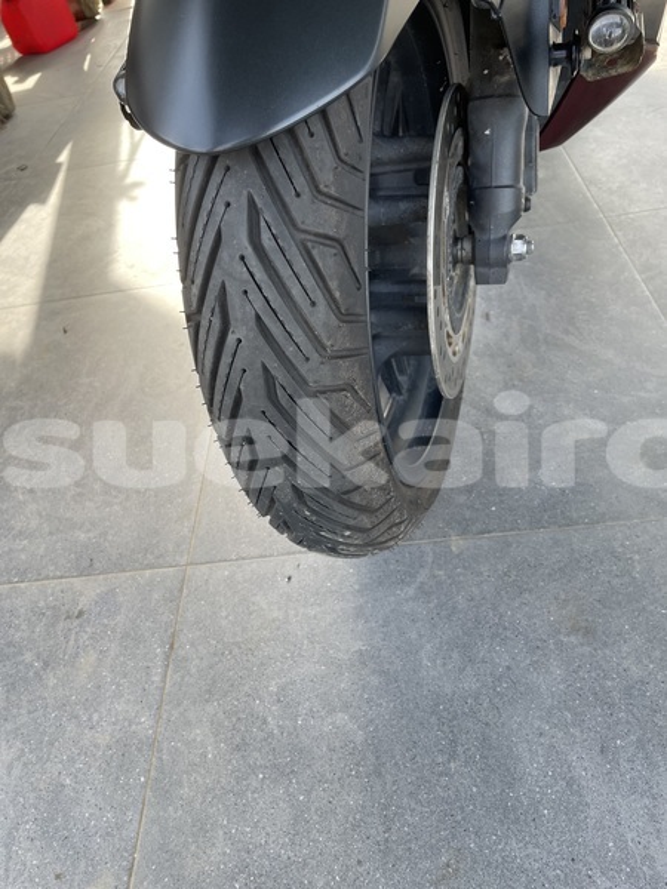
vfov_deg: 67.3
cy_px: 444
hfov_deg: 53.1
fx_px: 668
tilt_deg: -44.0
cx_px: 334
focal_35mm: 26
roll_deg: +15.0
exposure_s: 1/206
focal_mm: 4.2
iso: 32
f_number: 1.6
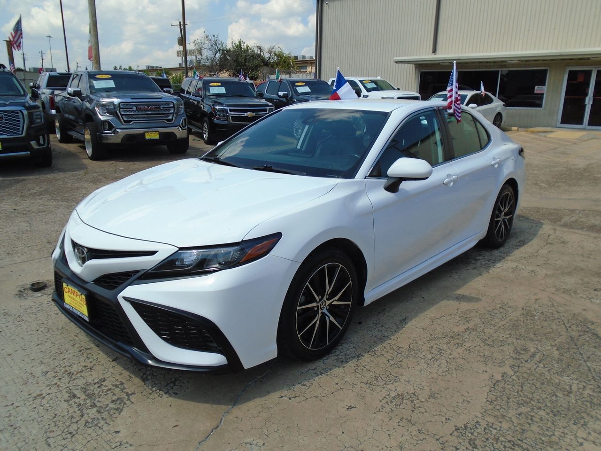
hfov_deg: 67.3
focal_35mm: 26
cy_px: 226
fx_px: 451
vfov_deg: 53.1
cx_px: 300
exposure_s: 1/250
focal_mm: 4.6
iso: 100
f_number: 8
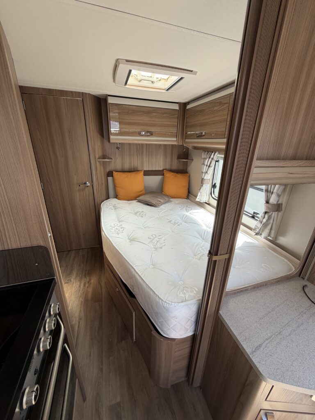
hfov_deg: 85.7
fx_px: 170
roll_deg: -1.6
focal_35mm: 14
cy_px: 210
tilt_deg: -21.1
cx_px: 158
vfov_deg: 102.1
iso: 64
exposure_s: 1/121
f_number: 2.2
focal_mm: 2.22
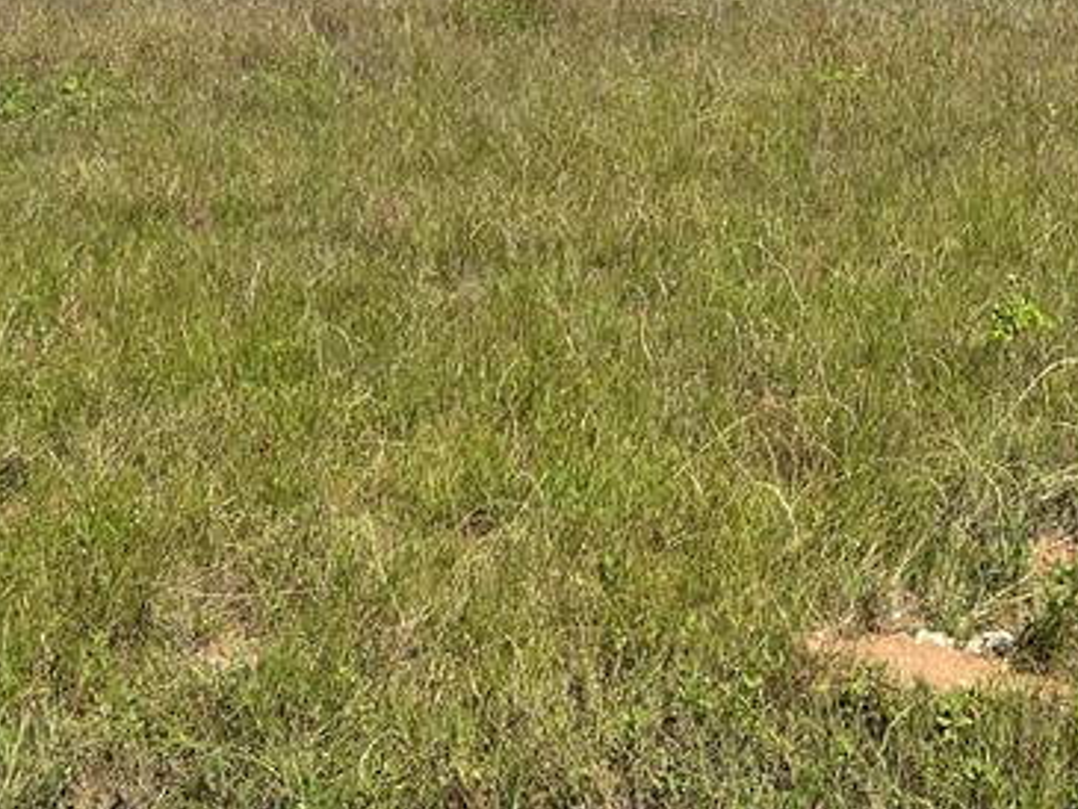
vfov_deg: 19.1
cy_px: -156
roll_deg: +0.6
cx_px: 1122
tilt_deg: -2.1
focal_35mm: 73
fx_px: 2274
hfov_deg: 25.2
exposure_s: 1/6211
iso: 50
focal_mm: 5.7
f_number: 1.5
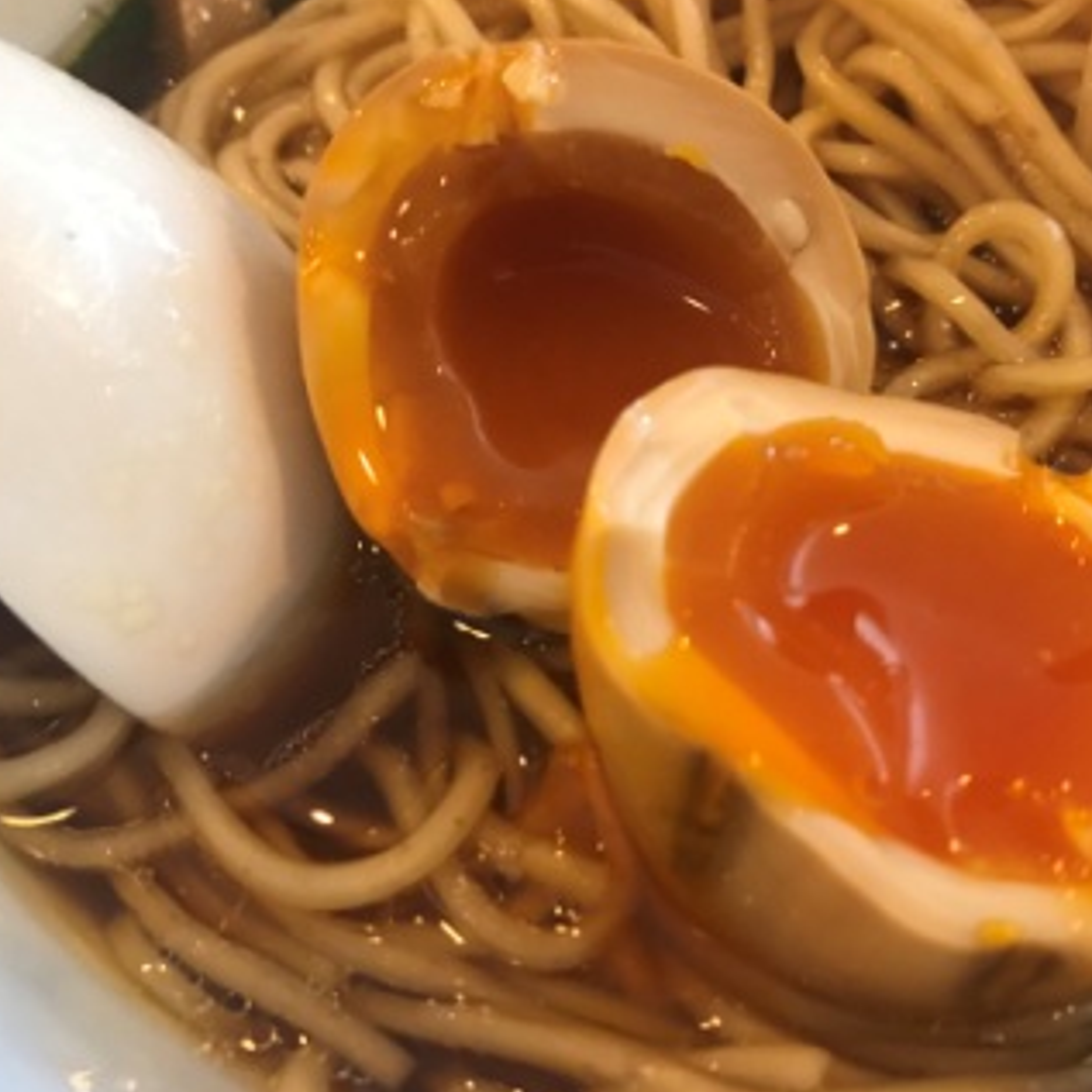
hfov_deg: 46.9
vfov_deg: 47.2
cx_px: 665
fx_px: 1249
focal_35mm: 35
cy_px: 524
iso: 80
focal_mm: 3.99
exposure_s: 1/15
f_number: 1.8
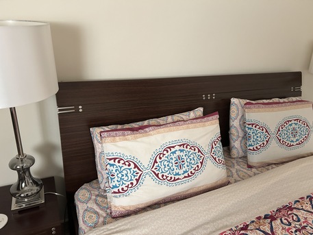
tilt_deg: -20.4
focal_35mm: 26
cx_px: 156
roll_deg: -2.8
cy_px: 118
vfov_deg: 53.1
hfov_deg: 67.3
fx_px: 235
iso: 500
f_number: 1.5
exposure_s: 1/60
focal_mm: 5.7
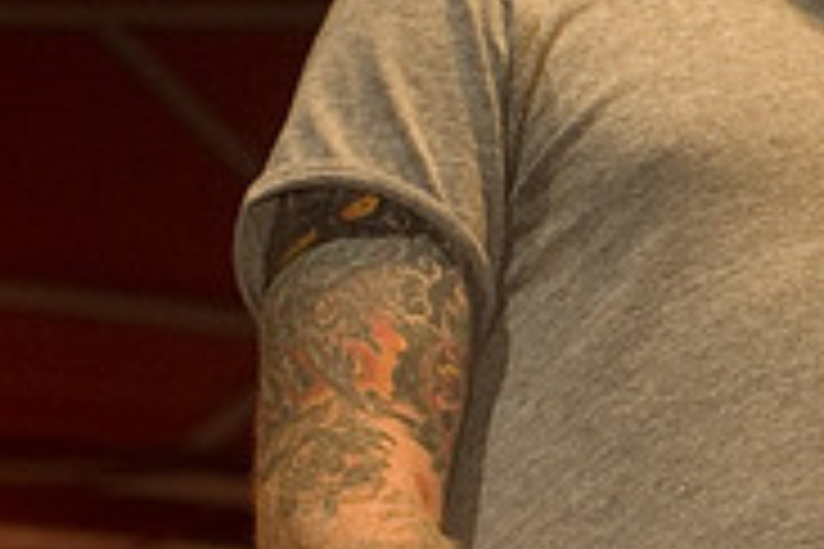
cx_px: 1261
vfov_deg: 6.0
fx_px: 5218
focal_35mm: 228
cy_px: 256
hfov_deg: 8.8
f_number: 3.2
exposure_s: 1/80
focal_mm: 48
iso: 800
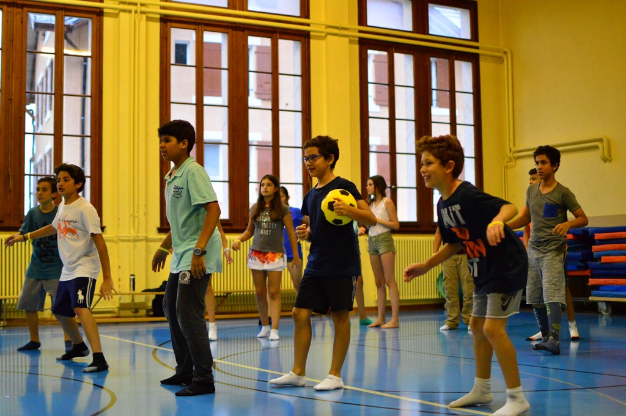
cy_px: 208
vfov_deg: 25.7
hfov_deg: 37.9
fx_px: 912
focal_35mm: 52
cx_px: 313
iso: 2800
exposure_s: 1/250
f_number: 1.8
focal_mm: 35
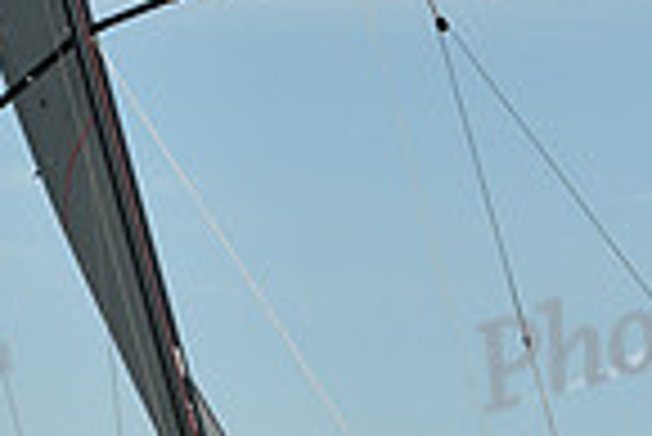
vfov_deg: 4.9
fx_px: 5076
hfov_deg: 7.3
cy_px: 591
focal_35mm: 280
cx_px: 247
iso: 320
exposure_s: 1/1000
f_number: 10
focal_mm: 70
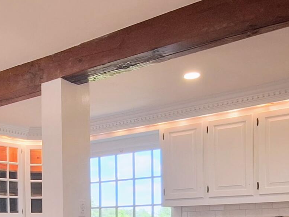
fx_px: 417
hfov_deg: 37.4
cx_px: 76
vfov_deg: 26.6
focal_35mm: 50
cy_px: 242
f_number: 2.2
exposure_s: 1/120
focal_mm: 1.74
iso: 50
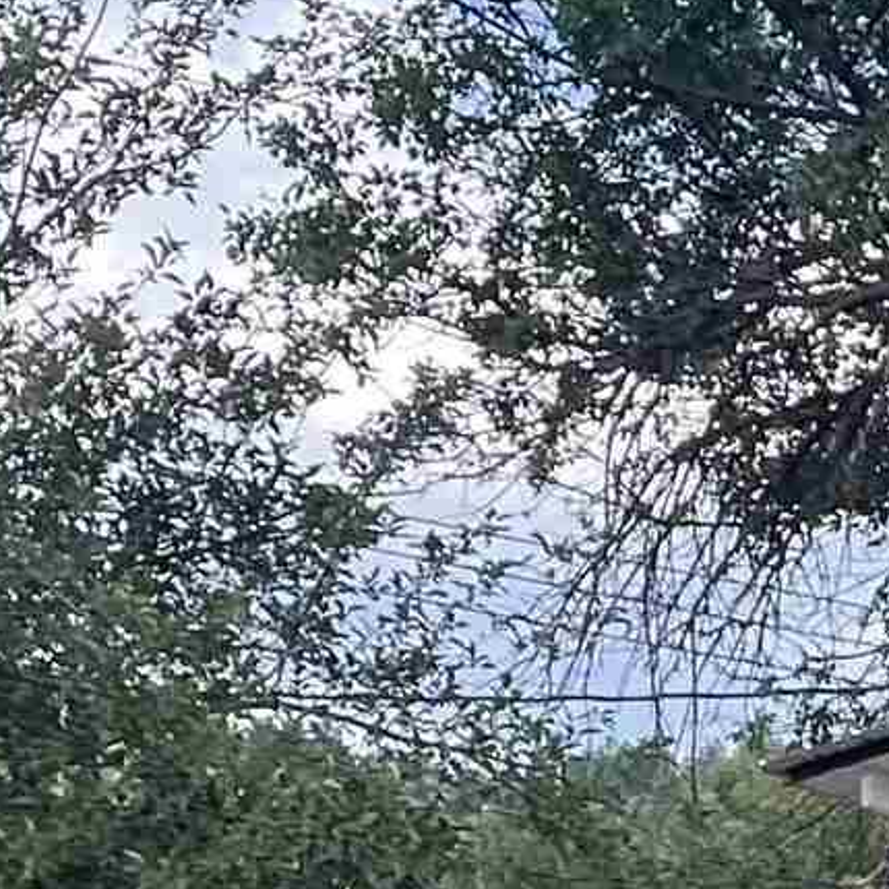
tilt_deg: -5.6
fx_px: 4765
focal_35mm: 164
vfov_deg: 9.5
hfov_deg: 10.2
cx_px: 1431
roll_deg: +2.9
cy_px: 2136
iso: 32
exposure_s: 1/1208
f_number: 1.6
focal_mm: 4.2
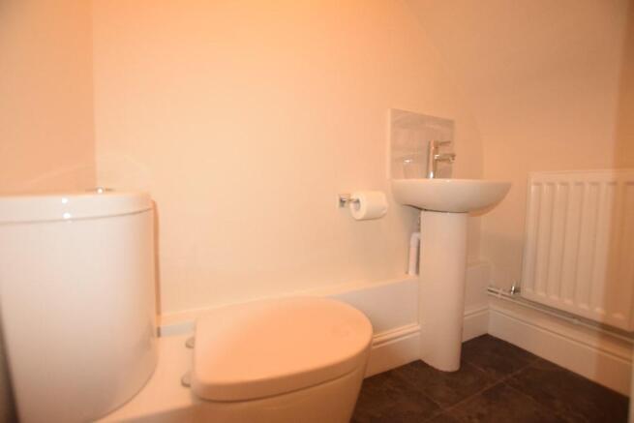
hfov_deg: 100.4
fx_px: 264
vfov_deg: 77.4
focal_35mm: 15
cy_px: 212
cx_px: 317
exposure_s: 1/50
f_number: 3.5
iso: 900
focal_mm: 10
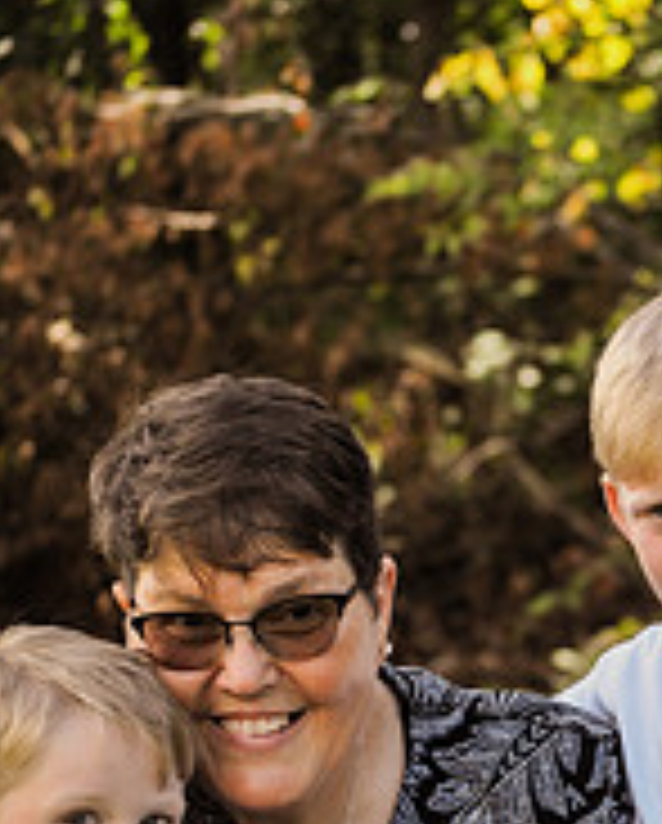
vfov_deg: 9.0
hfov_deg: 7.2
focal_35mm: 214
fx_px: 5228
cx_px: 435
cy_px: 666
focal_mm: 62
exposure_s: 1/1000
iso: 640
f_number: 4.2
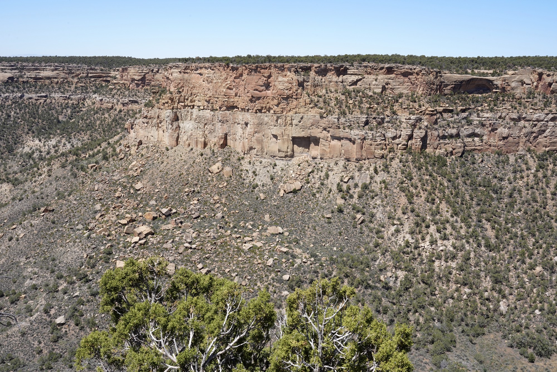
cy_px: 186
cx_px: 278
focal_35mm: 36
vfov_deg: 36.9
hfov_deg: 53.1
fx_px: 557
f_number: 20
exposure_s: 1/100
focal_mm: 36
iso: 250
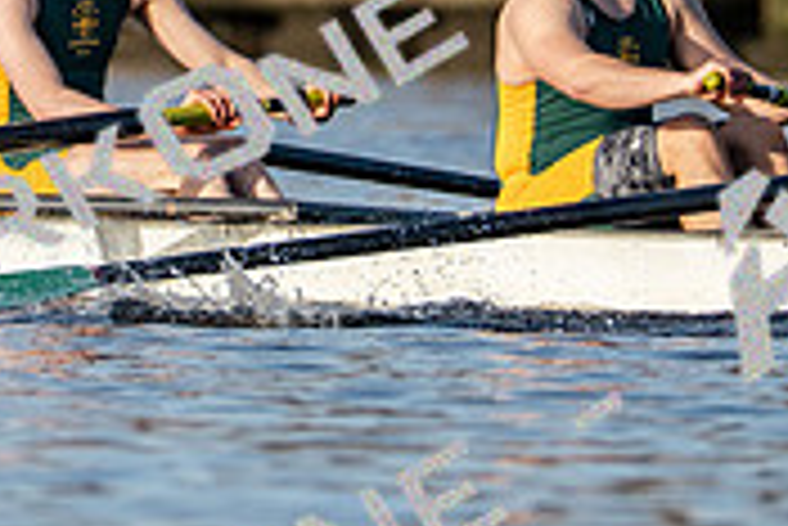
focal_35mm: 1495
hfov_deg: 1.4
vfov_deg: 0.9
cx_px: 333
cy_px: -43
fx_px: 32750
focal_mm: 452
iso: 400
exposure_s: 1/2000
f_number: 6.3
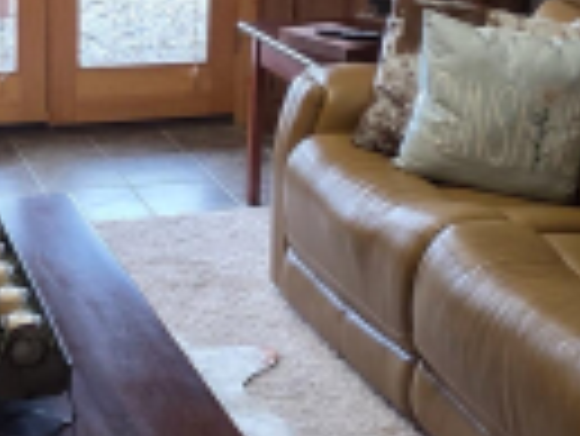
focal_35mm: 67
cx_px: -34
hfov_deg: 26.9
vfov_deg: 21.7
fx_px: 1124
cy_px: 81
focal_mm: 2.2
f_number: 1.9
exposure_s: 1/60
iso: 320
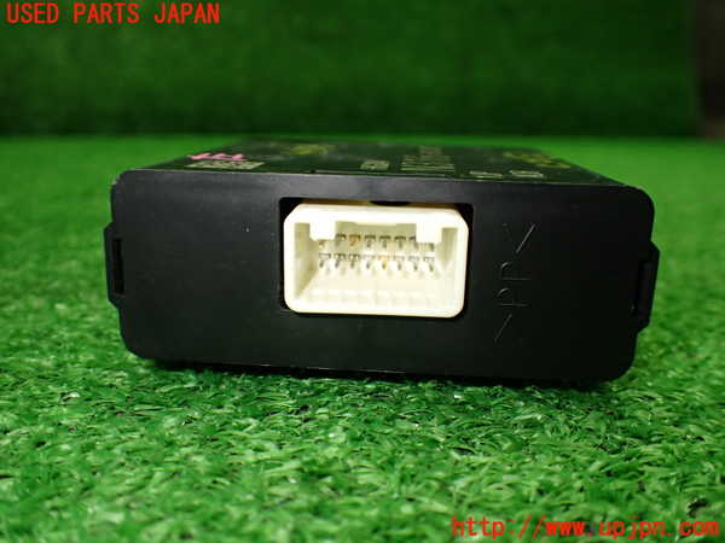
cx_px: 362
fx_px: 628
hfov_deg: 60.0
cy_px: 272
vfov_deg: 46.8
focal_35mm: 30
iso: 320
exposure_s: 1/125
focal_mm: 5.4
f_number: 2.3
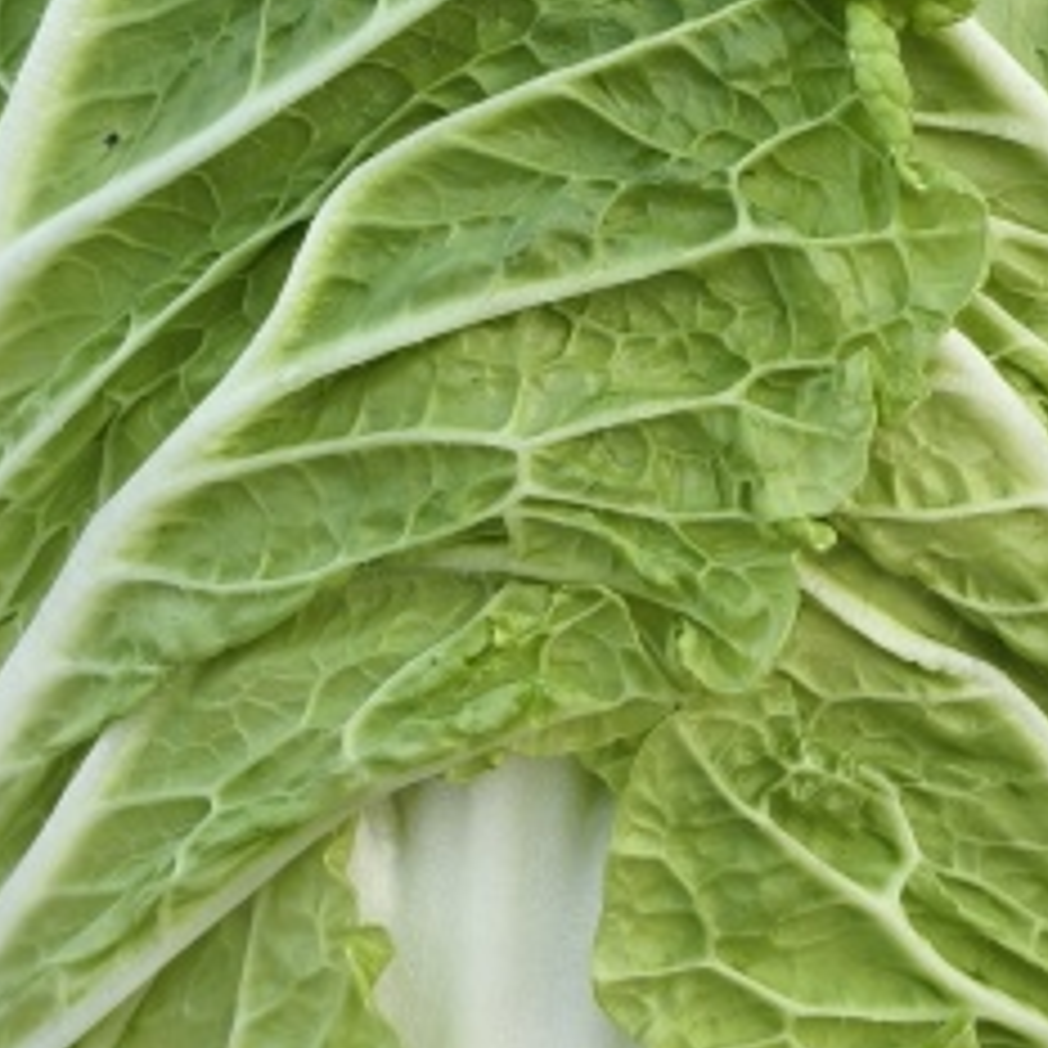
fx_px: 3185
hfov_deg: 18.7
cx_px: 634
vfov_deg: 18.6
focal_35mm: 93
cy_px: 358
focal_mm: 5.6
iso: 72
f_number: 1.57
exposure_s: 1/107
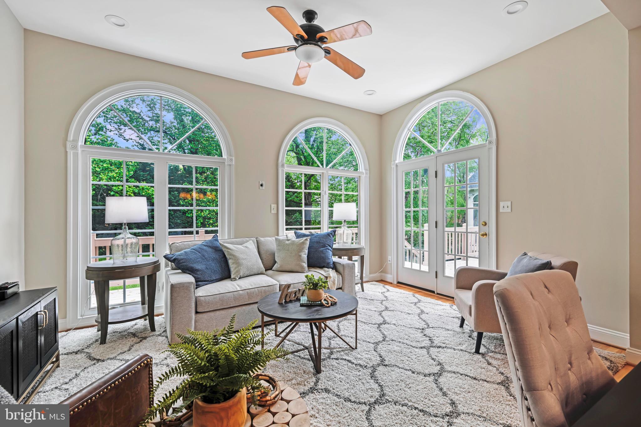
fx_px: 285
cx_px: 320
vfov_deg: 73.7
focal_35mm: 16
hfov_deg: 96.7
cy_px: 214
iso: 200
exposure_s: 1/8
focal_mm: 16
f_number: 9
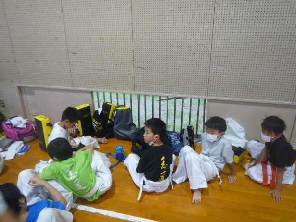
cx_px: 143
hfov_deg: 67.3
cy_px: 111
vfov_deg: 53.1
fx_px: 222
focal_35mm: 26
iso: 400
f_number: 2.8
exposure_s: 1/50
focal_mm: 4.4
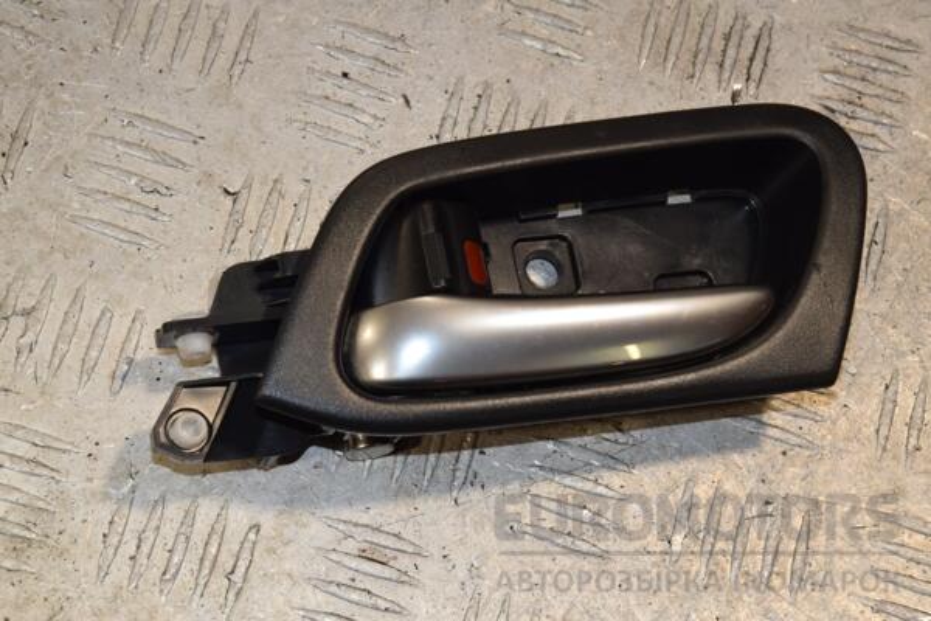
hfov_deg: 21.9
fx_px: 2405
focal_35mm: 93
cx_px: 466
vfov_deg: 14.7
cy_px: 310
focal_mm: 62
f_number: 13
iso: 800
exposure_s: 1/200
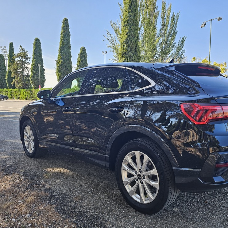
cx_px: 143
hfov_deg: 56.6
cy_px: 117
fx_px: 209
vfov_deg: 57.3
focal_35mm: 28
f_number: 1.7
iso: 25
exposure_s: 1/180
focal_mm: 6.3
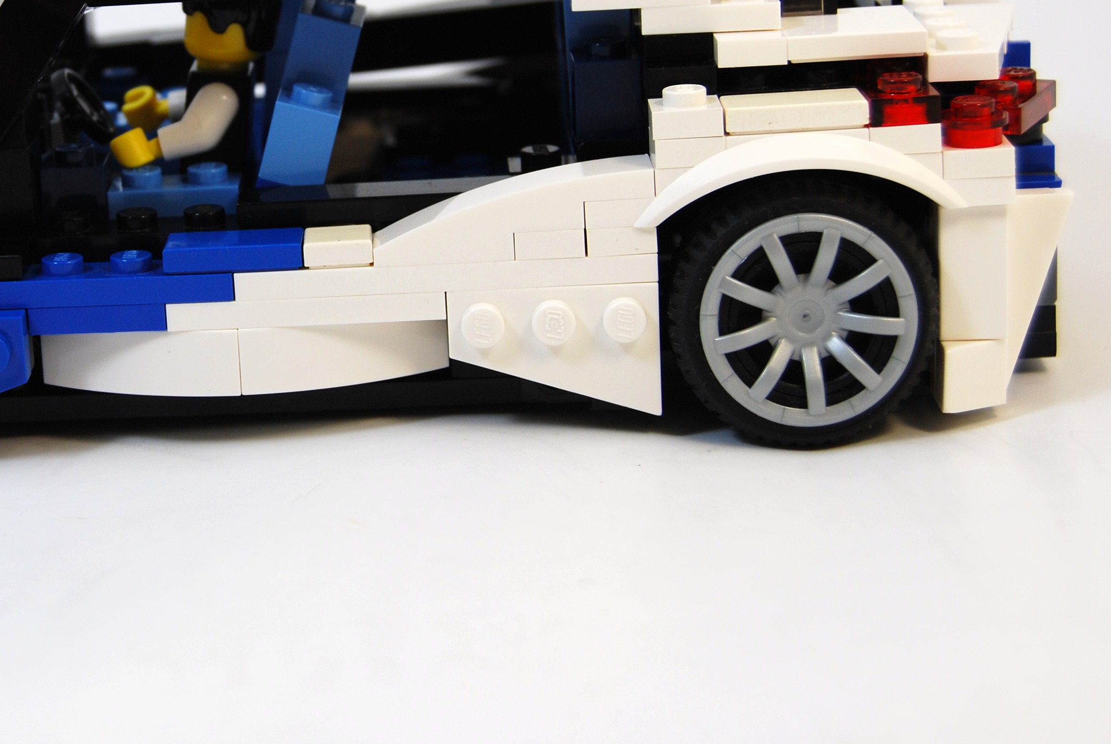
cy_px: 148
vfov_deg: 15.5
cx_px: 235
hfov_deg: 22.8
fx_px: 2714
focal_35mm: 88
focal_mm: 35
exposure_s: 1/125
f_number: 5.6
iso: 160
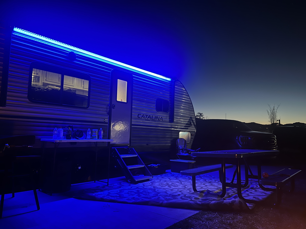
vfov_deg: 53.1
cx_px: 153
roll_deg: -0.8
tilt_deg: +3.9
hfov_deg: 67.3
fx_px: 230
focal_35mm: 26
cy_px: 114
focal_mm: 5.7
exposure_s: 1/10
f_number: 1.5
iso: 640
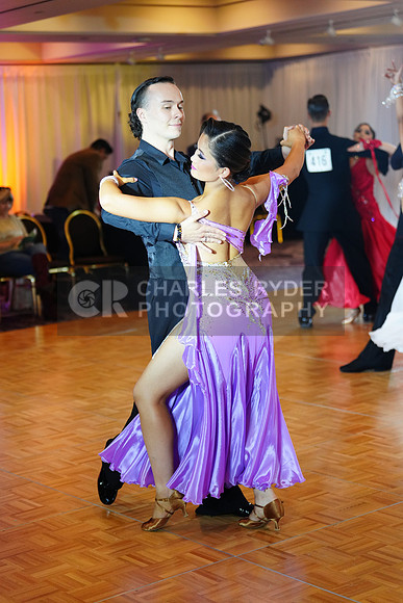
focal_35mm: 70
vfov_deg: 28.8
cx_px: 202
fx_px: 1175
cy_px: 302
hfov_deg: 19.5
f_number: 2.8
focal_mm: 70
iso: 2000
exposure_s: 1/400
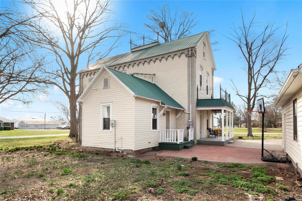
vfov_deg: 57.2
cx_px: 151
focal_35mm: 22
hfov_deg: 78.6
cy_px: 100
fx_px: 185
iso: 400
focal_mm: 11
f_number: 10
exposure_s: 1/100
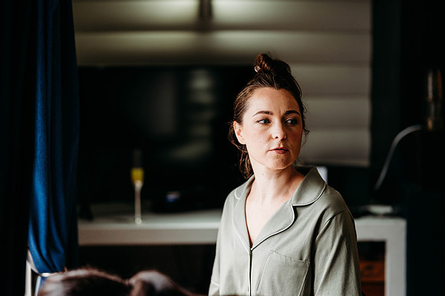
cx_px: 222
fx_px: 1050
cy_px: 148
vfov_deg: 16.1
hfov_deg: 23.9
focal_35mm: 85
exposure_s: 1/200
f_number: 1.8
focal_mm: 85
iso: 720
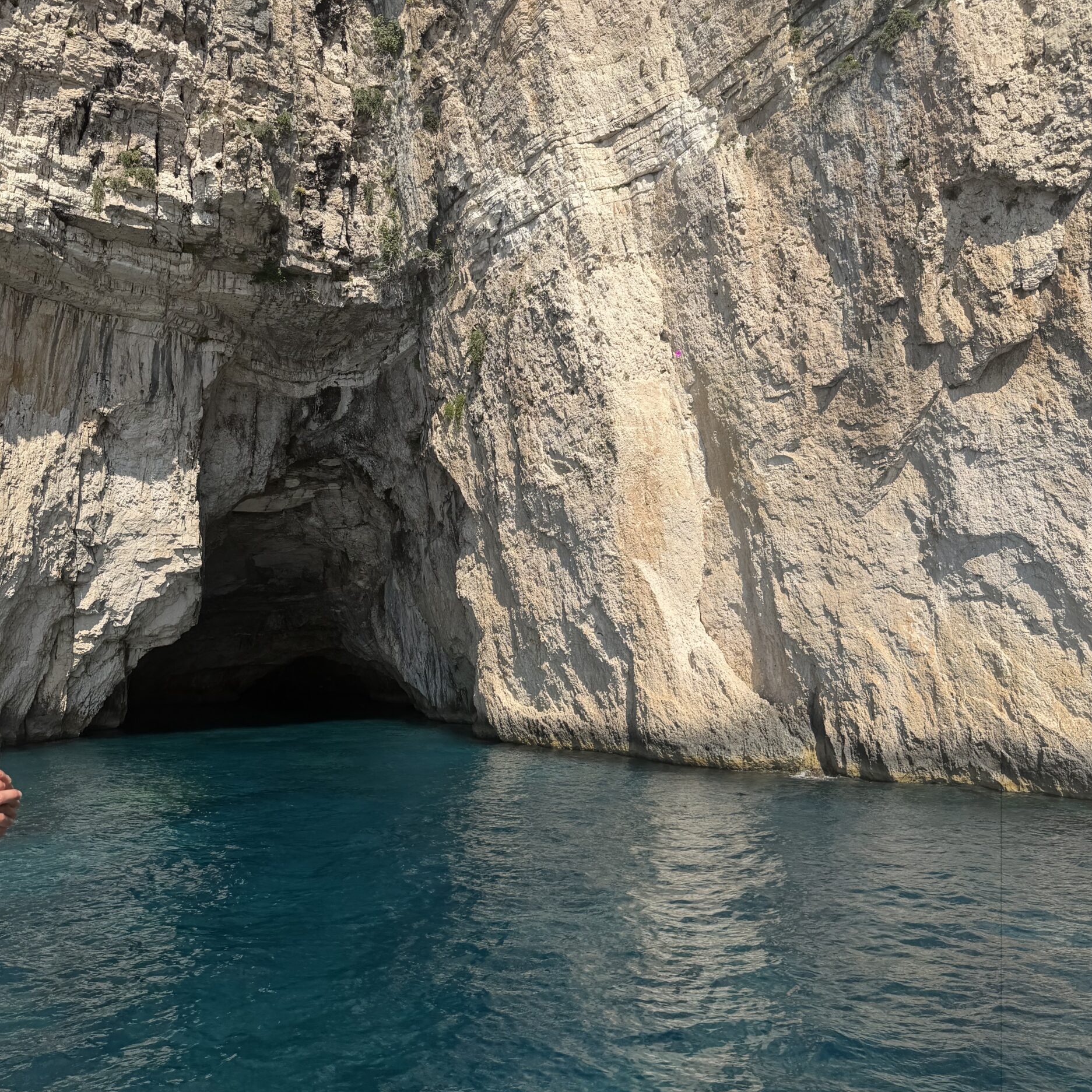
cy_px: 504
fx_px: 1035
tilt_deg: +9.4
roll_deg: -2.3
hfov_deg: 55.6
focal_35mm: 29
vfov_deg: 55.6
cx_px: 541
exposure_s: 1/4975
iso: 80
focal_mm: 6.76
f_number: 1.78
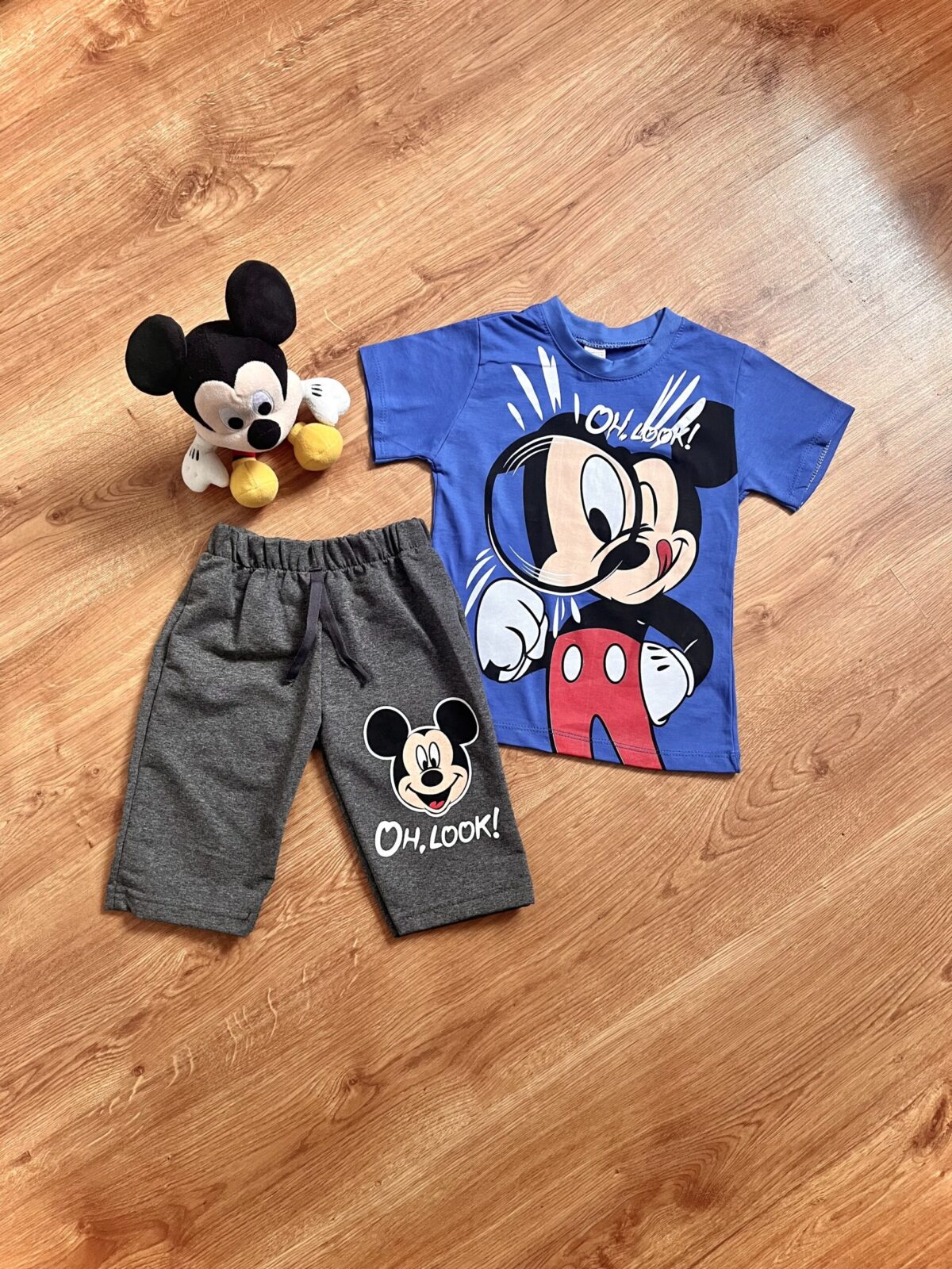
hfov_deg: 53.1
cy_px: 634
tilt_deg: -83.0
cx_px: 476
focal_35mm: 26
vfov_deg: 67.3
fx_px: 953
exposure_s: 1/60
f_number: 1.6
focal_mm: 5.1
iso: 160
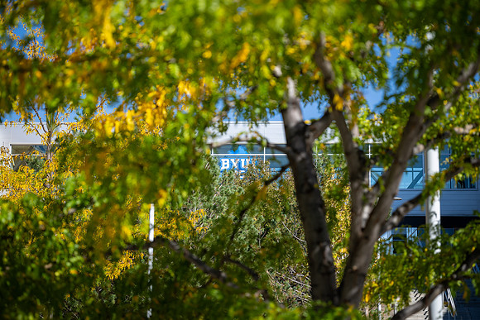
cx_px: 240
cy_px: 162
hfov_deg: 28.4
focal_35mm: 71
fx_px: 947
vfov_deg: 19.2
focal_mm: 70
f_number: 3.5
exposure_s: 1/1000
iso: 100
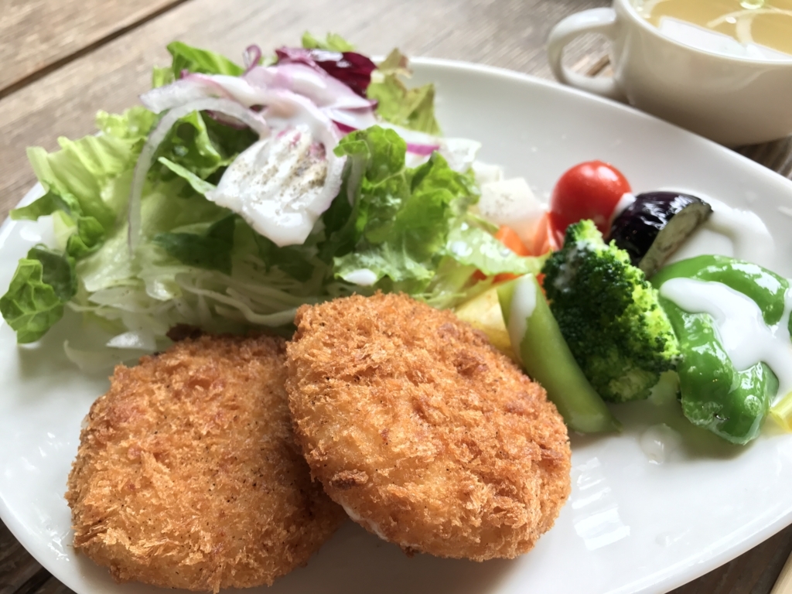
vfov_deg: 49.7
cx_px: 396
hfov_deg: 63.4
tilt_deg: -49.4
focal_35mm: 28
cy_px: 297
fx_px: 641
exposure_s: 1/60
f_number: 1.8
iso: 25
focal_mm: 3.99
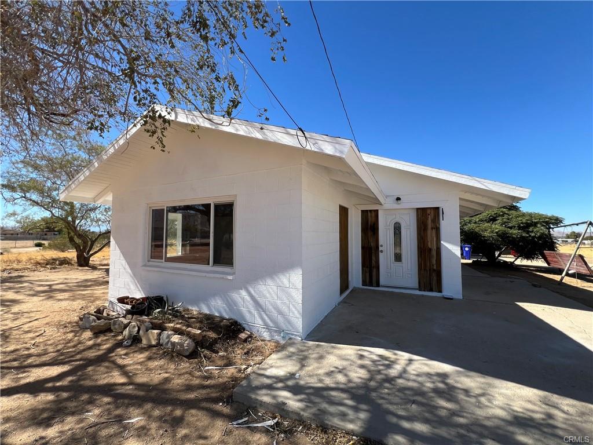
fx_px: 223
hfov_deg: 106.2
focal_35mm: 13
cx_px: 296
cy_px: 222
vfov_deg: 89.9
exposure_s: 1/1193
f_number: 1.8
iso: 32
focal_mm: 1.57
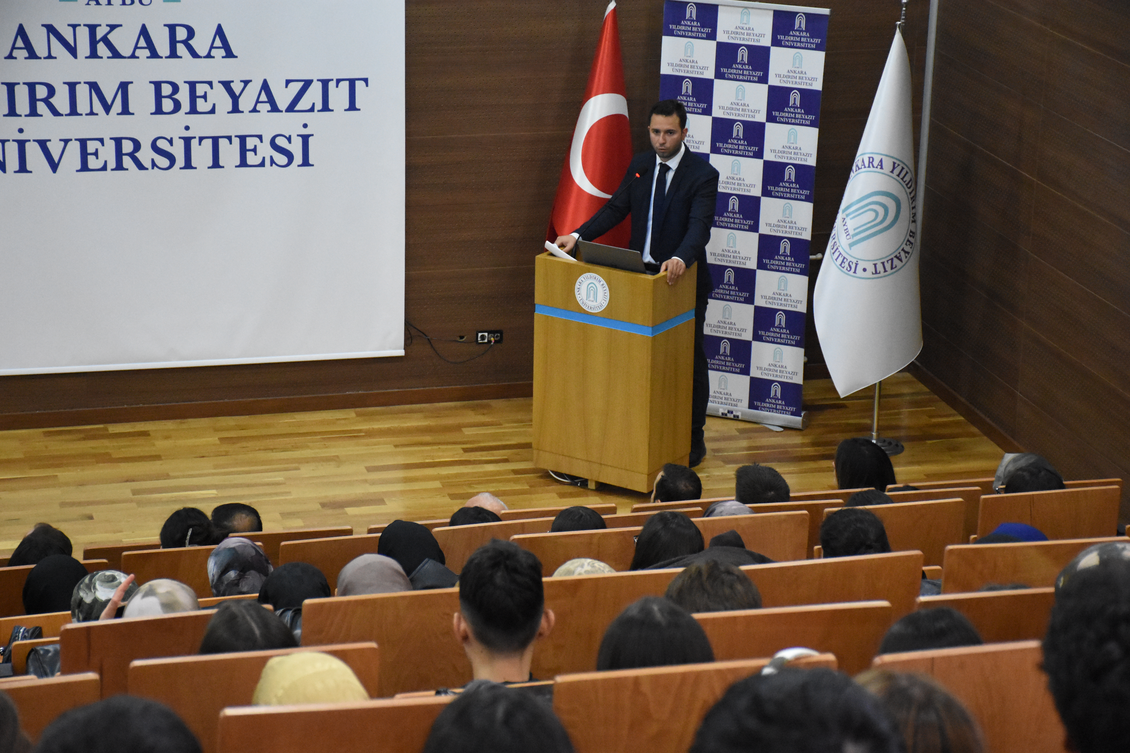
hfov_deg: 21.9
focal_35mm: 93
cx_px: 565
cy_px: 376
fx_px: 2919
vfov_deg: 14.7
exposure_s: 1/100
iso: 6400
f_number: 5
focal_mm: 62
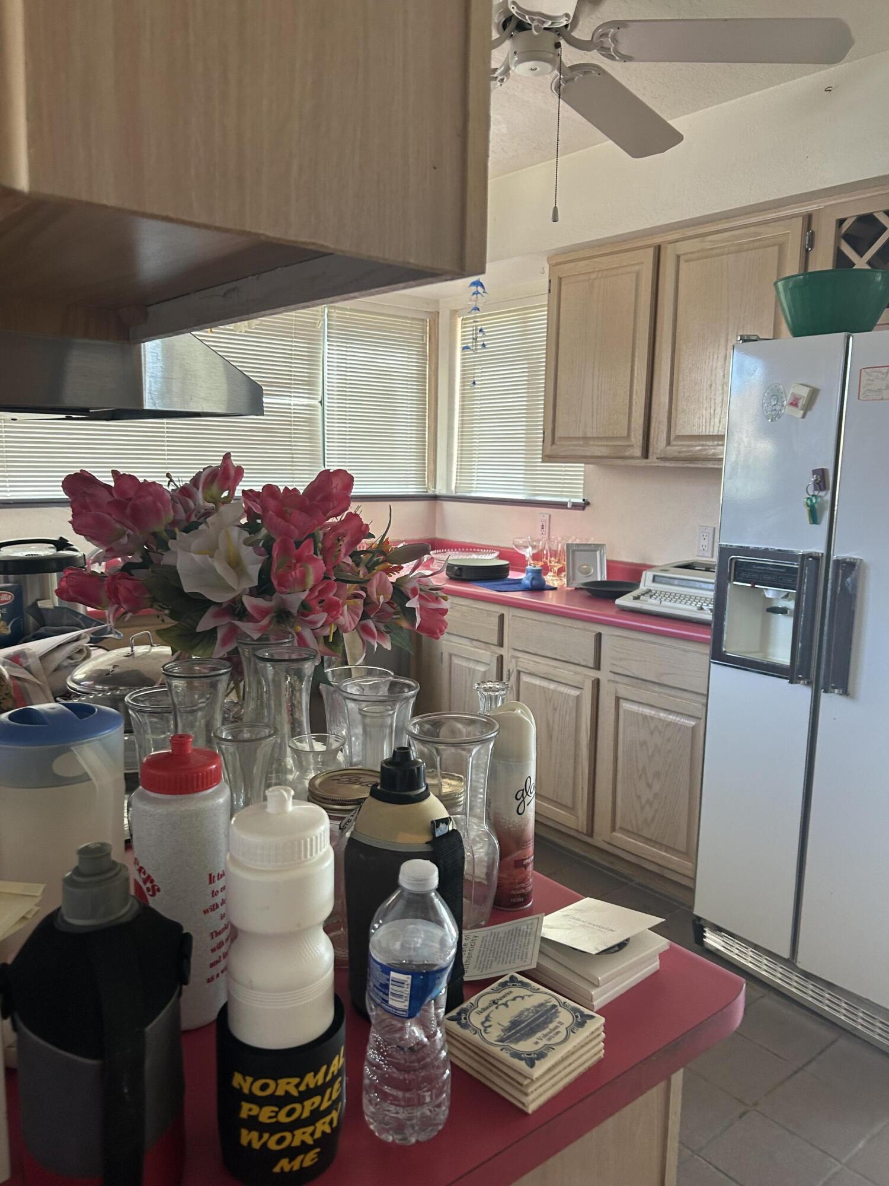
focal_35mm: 26
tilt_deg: -8.9
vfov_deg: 67.3
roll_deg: -2.2
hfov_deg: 53.1
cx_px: 444
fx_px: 890
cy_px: 593
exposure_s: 1/121
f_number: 1.5
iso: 125
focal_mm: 5.7
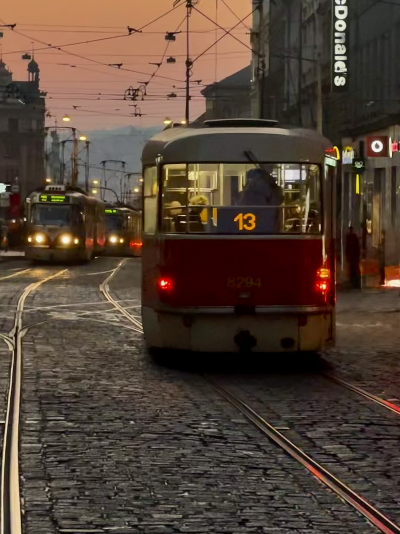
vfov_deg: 13.6
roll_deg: -2.5
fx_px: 2218
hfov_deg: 10.3
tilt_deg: +4.2
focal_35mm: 144
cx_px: 178
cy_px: 82
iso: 200
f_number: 2.8
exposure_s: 1/69
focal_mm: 9
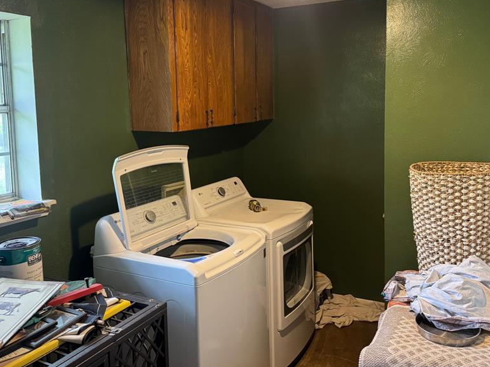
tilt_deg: -6.7
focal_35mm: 32
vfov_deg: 44.0
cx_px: 259
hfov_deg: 56.8
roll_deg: +0.1
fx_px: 453
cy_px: 148
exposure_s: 1/60
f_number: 1.78
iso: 500
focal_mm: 6.76
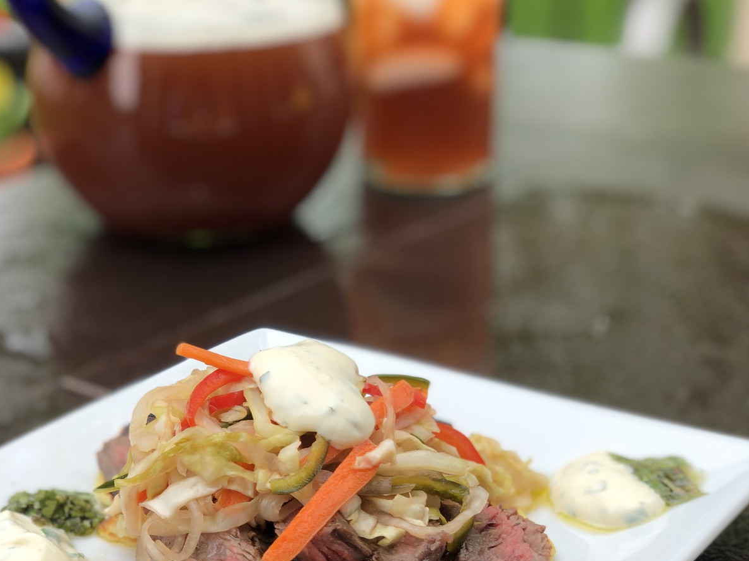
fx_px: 1514
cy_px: 423
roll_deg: +2.3
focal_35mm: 70
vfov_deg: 20.8
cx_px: 374
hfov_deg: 27.8
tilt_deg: -24.1
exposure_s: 1/375
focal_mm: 6
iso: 16
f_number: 2.4
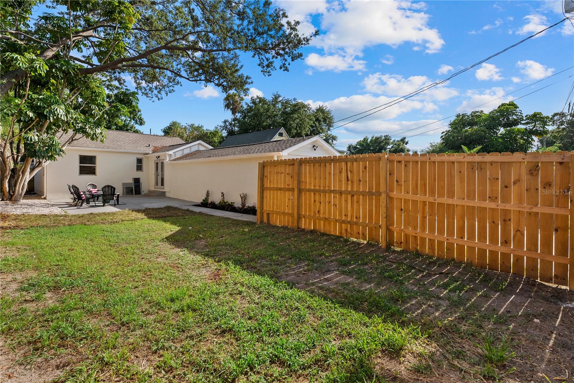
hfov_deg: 96.7
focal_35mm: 16
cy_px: 192
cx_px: 287
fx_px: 255
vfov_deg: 73.8
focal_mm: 16
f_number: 9
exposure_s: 1/125
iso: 400
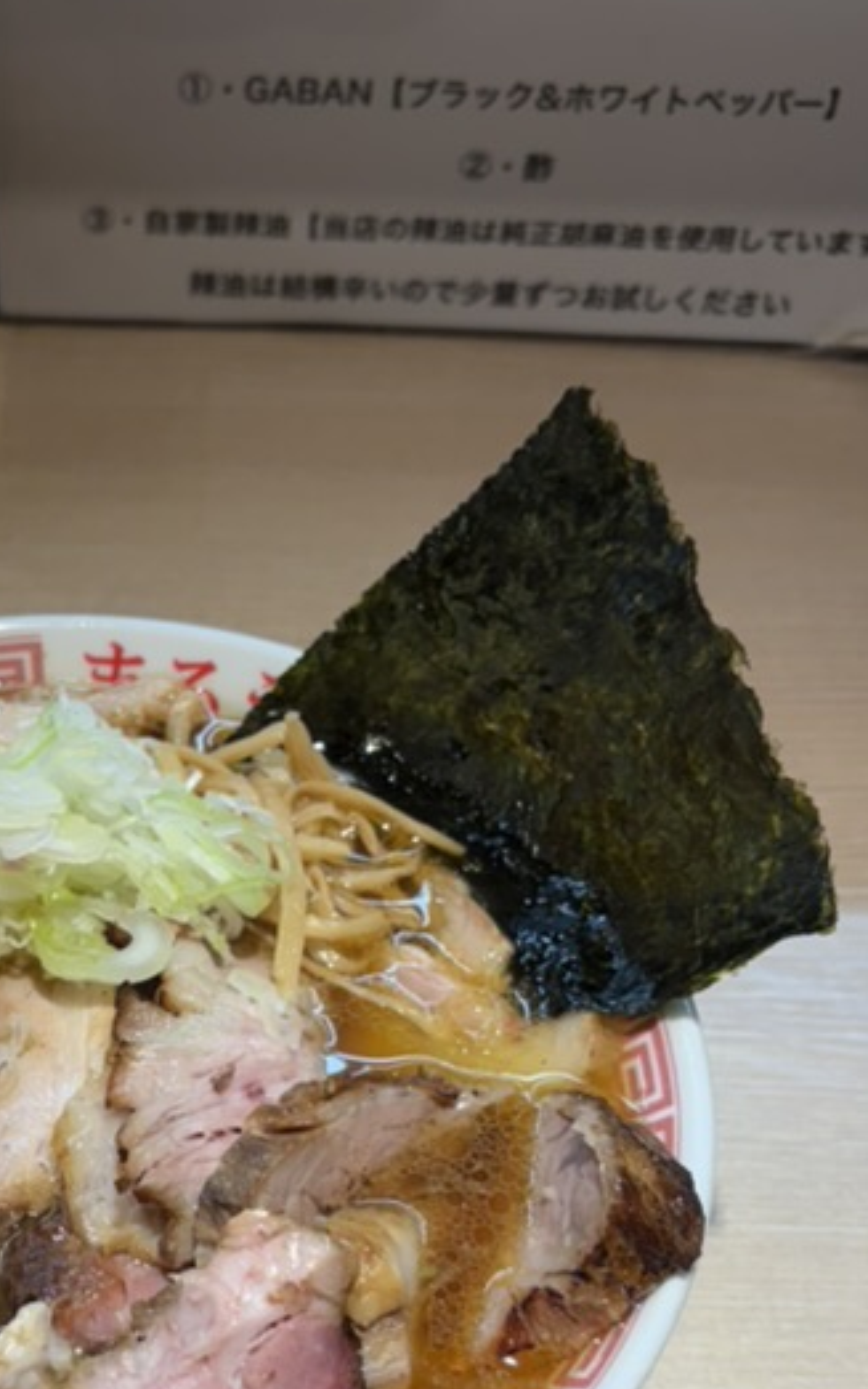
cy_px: 1012
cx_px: 157
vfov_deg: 36.8
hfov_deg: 23.6
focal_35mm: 54
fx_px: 2043
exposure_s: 1/100
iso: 50
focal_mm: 5.96
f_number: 1.6
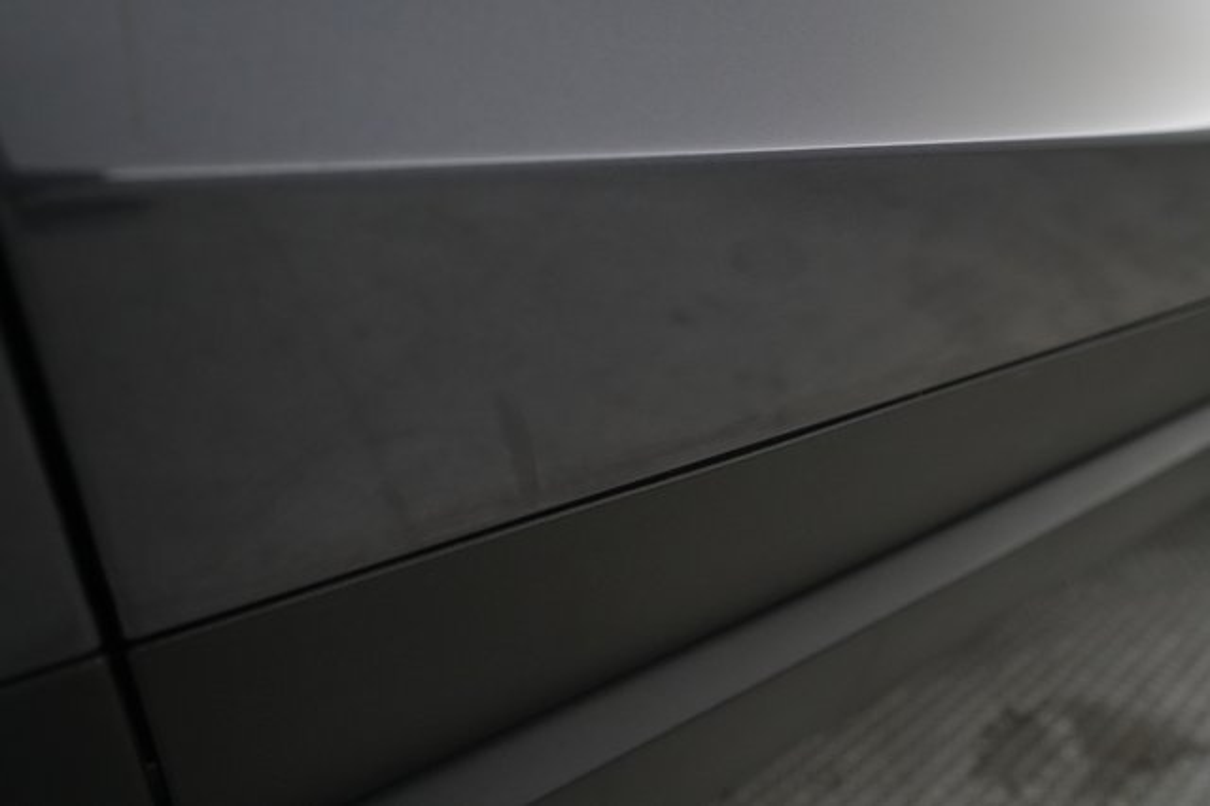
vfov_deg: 46.4
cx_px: 605
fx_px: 941
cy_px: 403
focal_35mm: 28
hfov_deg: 65.5
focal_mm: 28
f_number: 5.6
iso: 5000
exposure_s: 1/100
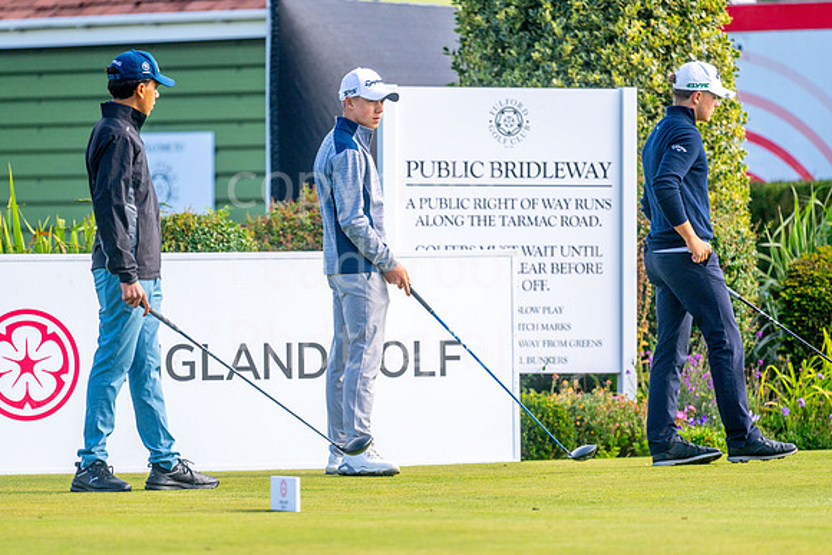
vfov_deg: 4.1
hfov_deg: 6.2
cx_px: 372
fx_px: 7672
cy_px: 307
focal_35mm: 332
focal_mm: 300
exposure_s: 1/2500
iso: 320
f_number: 4
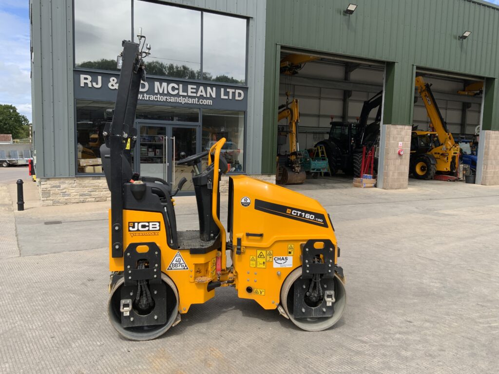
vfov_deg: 48.2
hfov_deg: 61.7
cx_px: 250
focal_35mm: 29
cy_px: 187
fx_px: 418
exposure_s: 1/1412
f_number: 1.8
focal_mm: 3
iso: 16
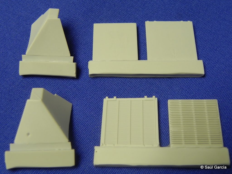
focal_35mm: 41
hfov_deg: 45.8
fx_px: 275
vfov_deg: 35.1
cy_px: 87
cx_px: 116
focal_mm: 7.3
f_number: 3.2
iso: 214
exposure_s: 1/30
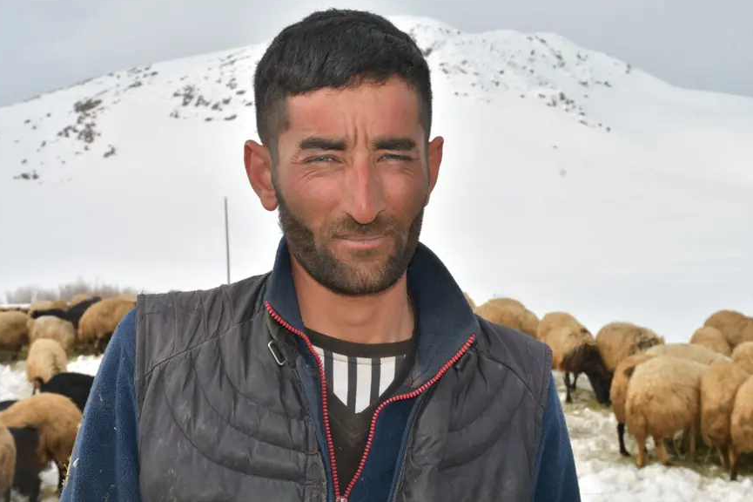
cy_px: 249
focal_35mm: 58
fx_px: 1213
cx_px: 372
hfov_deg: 34.5
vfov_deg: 23.4
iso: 100
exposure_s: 1/250
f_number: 16
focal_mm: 38
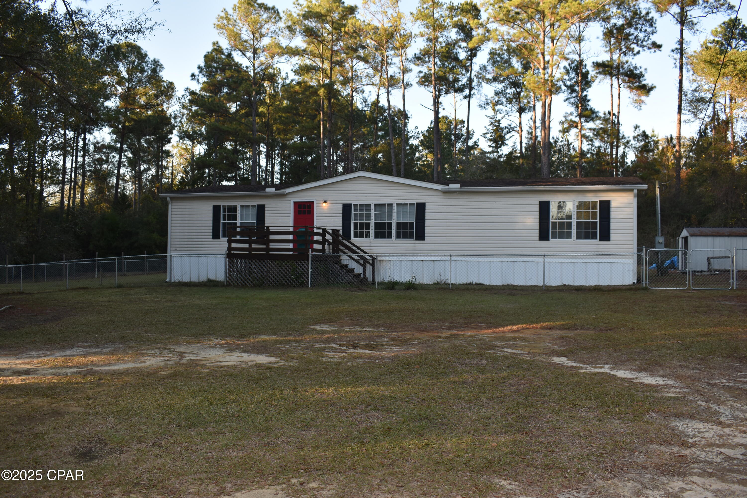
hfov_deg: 61.9
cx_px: 374
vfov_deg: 43.6
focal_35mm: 30
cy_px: 249
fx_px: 622
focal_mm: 20
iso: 140
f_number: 5.6
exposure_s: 1/125
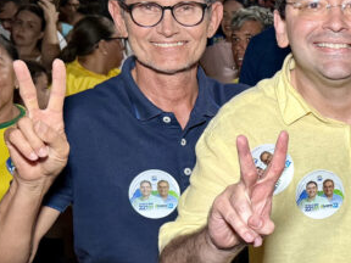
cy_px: 167
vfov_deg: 22.9
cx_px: 391
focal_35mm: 64
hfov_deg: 27.5
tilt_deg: -11.4
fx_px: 649
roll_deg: -2.4
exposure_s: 1/60
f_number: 1.78
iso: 320
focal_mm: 6.76
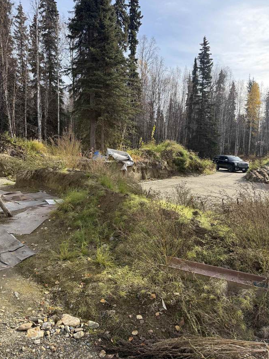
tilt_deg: -5.7
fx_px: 269
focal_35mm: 26
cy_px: 177
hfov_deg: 53.1
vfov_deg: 67.3
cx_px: 130
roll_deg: -0.3
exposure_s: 1/1949
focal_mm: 6.76
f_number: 1.78
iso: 100
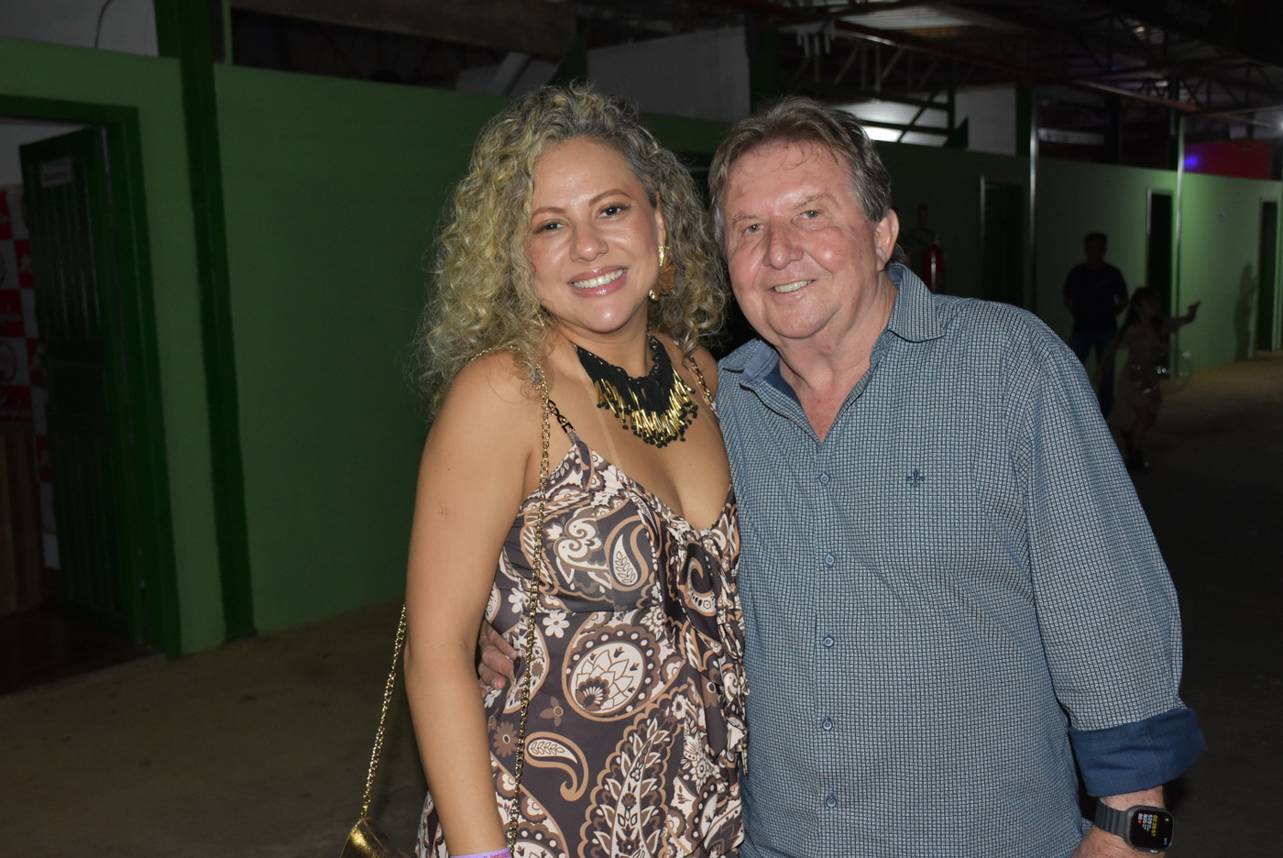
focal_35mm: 36
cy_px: 429
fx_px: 1284
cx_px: 642
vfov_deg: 36.9
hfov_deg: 53.1
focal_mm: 24
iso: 1600
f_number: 5.6
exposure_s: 1/60
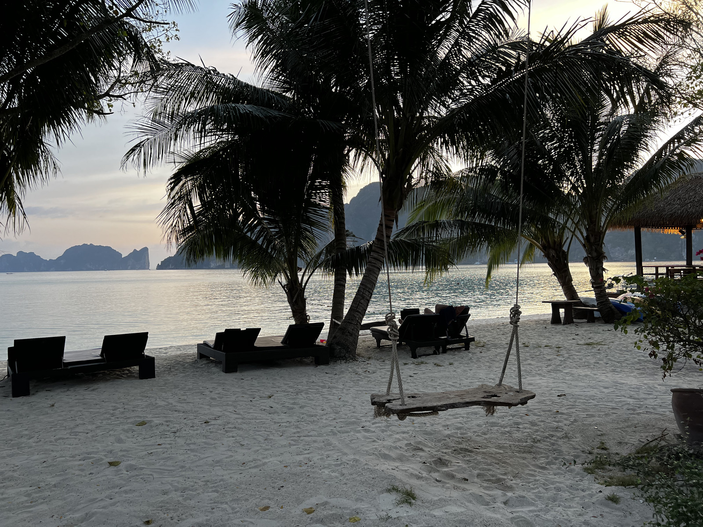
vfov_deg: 53.1
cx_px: 352
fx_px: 528
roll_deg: +1.4
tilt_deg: +0.0
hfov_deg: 67.3
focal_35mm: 26
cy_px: 264
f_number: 1.5
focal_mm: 5.7
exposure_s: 1/121
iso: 125
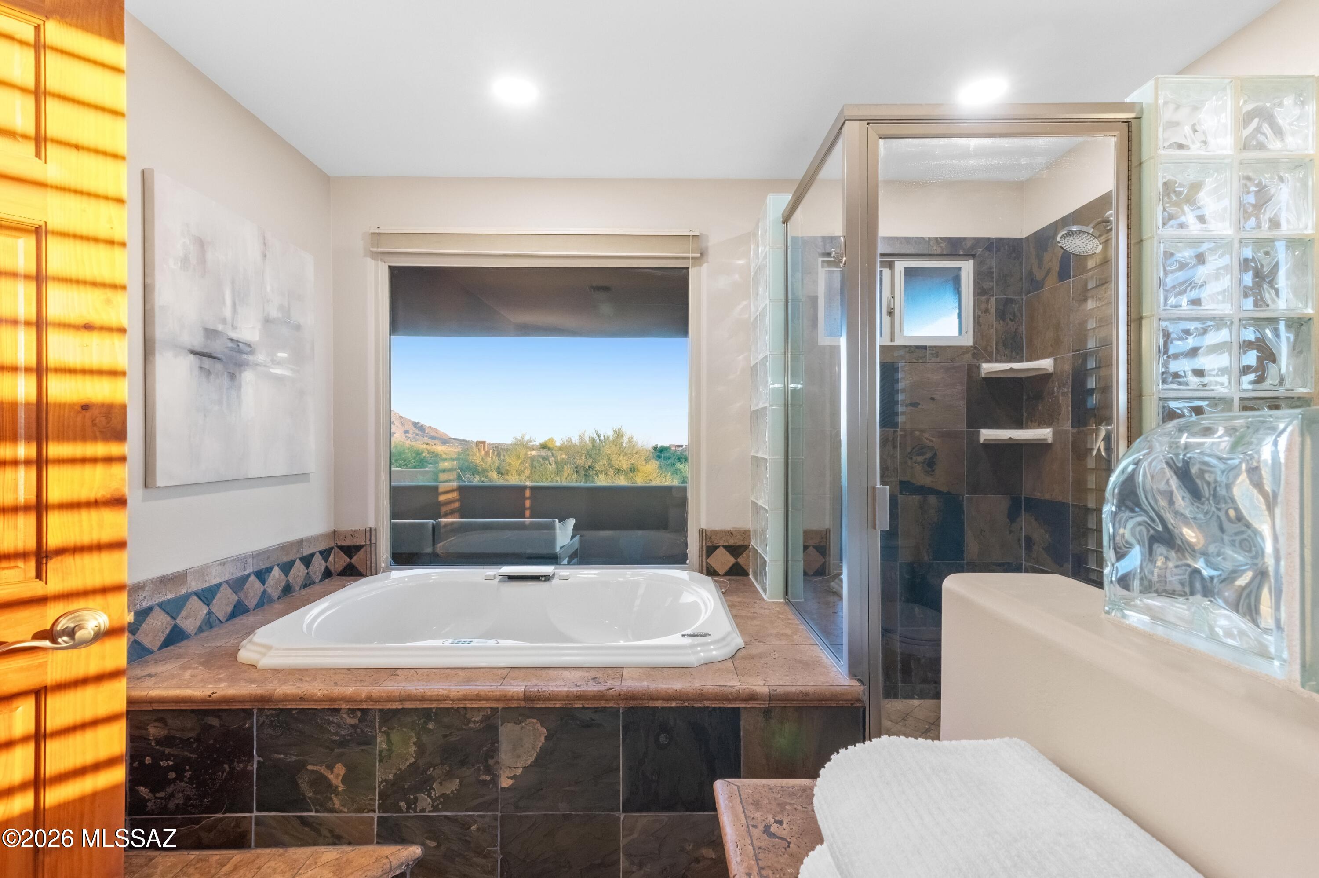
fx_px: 586
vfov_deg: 73.7
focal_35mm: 16
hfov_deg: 96.8
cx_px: 660
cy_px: 439
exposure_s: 1/5
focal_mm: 16
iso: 2500
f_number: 20
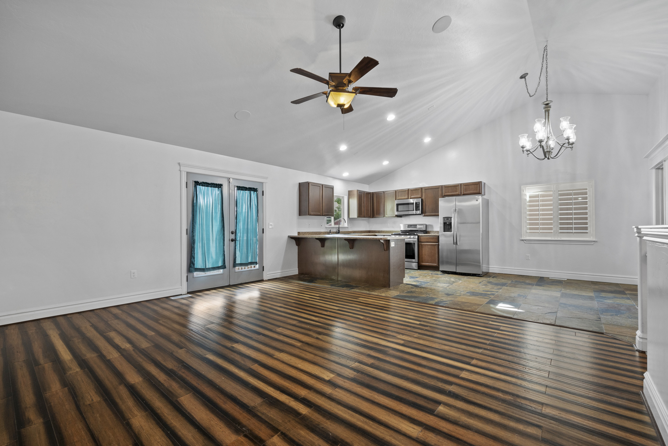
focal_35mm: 16
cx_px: 334
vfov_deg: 75.6
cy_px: 223
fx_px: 288
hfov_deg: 98.5
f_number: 8
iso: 500
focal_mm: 15.5
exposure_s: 1
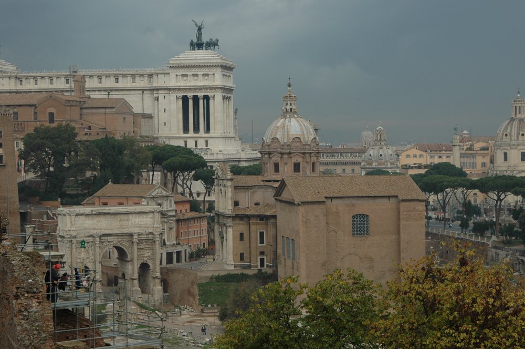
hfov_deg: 23.4
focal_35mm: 87
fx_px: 1267
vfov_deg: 15.7
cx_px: 262
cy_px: 174
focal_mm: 58
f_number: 7.1
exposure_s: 1/200
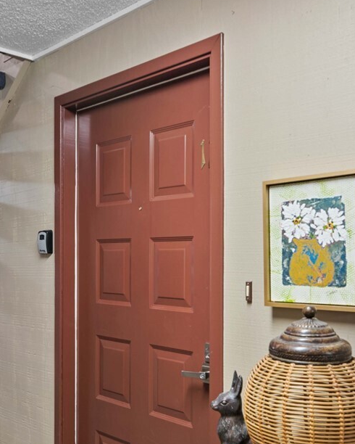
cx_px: 137
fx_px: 512
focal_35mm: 39
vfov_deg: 46.6
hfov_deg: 38.1
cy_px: 260
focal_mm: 15
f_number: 7.1
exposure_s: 1.6
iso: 200
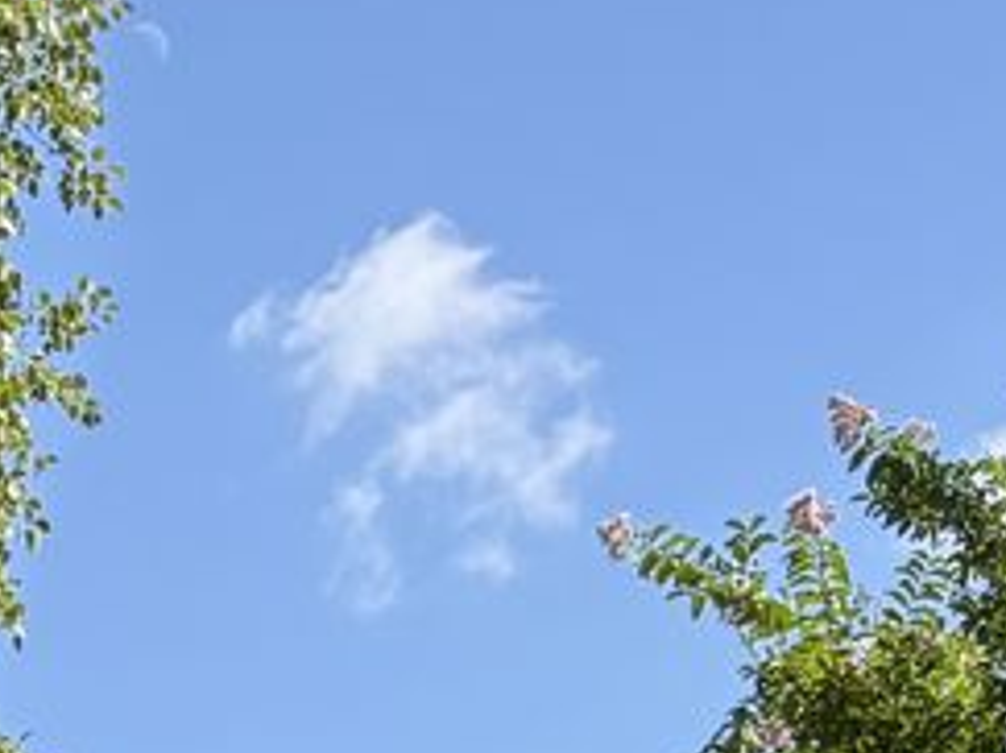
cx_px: -402
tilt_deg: +3.0
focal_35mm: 171
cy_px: 2358
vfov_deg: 7.5
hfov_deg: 11.2
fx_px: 4967
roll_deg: -1.2
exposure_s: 1/1799
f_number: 1.6
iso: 50
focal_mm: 5.96
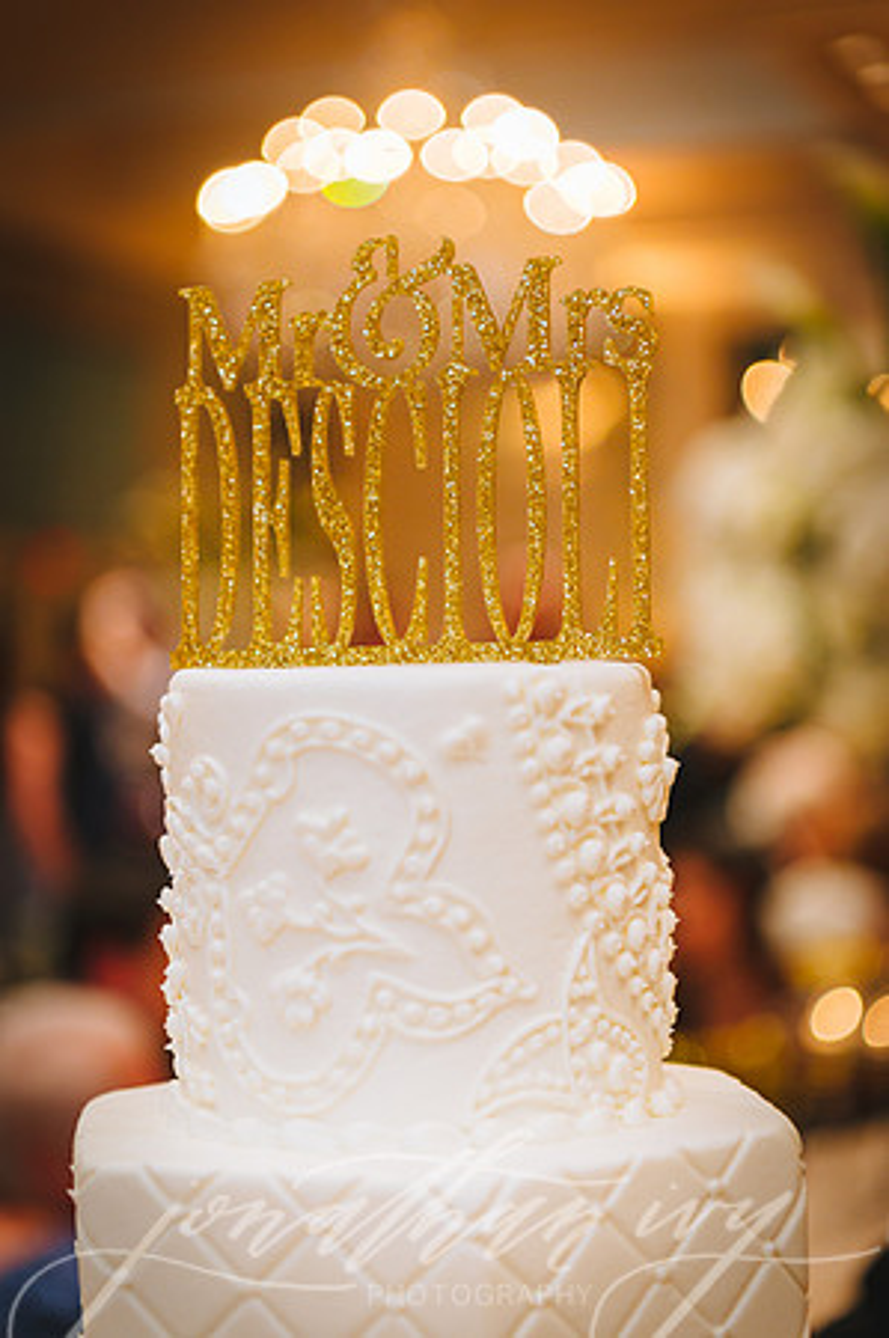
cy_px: 669
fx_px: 2599
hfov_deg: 19.4
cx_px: 444
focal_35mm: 70
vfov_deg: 28.9
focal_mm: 70
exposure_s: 1/60
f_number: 2.8
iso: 2000
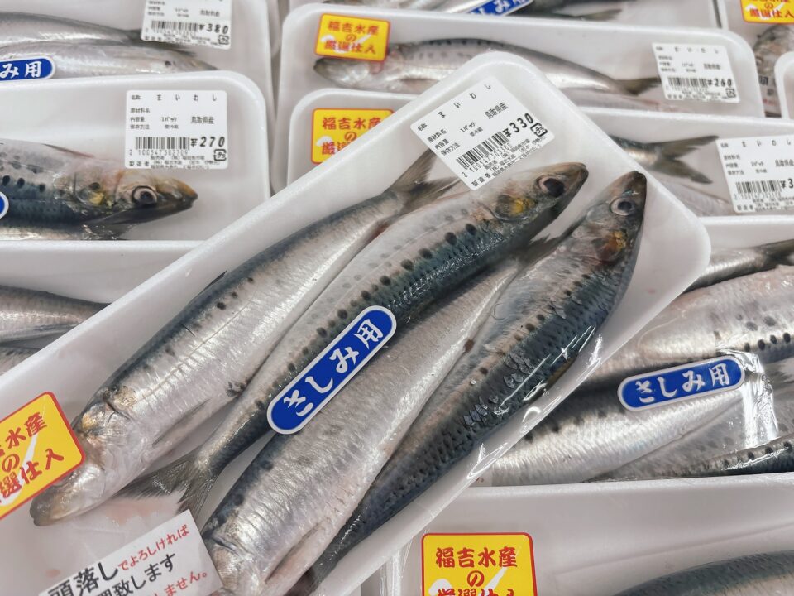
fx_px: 596
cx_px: 397
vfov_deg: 53.1
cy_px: 298
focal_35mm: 26
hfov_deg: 67.3
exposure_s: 1/120
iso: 125
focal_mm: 5.96
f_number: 1.6
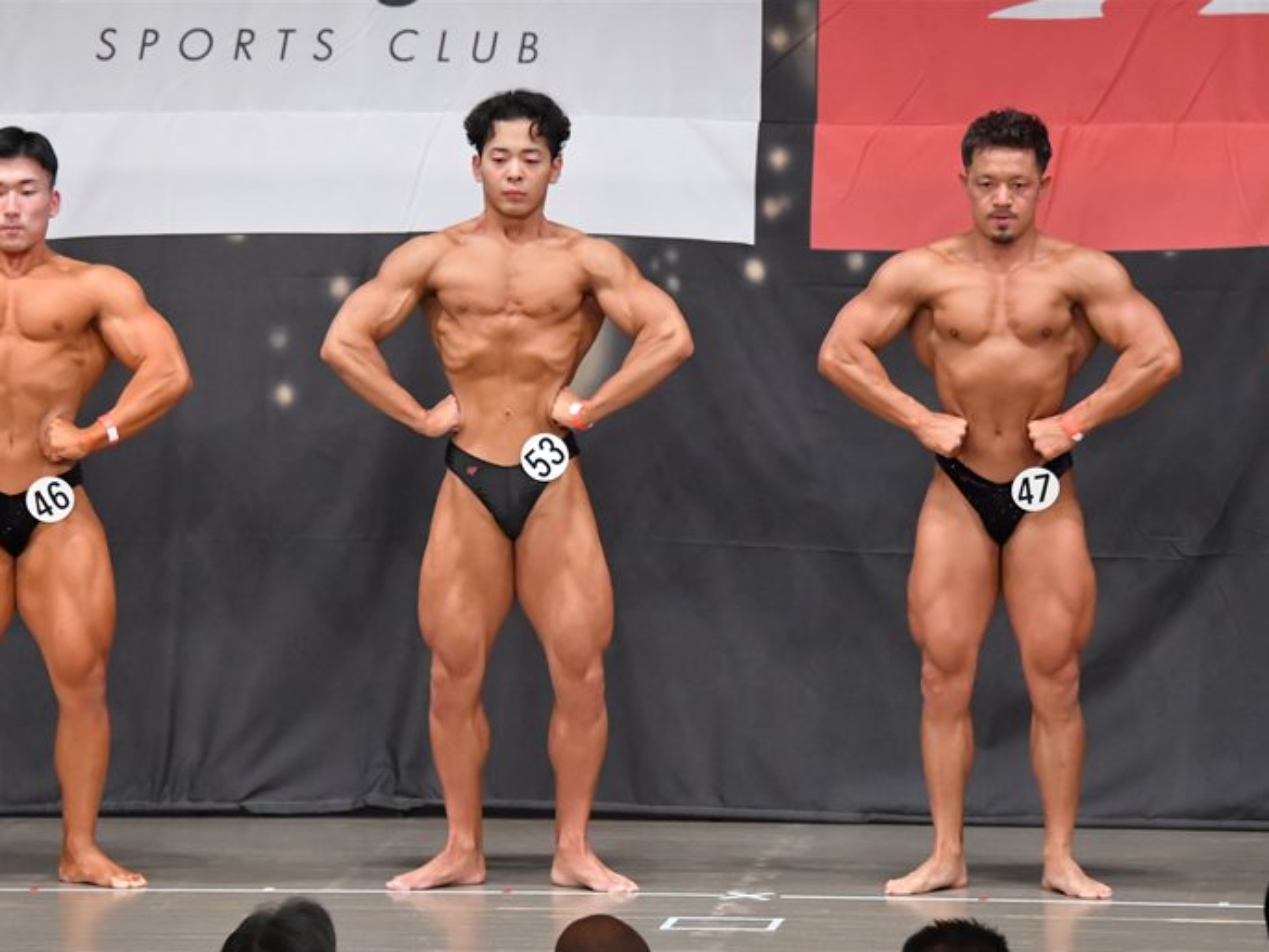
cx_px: 570
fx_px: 8653
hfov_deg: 8.4
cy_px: 476
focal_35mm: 236
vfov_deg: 6.3
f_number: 5.6
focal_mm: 145
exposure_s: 1/400
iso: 6400
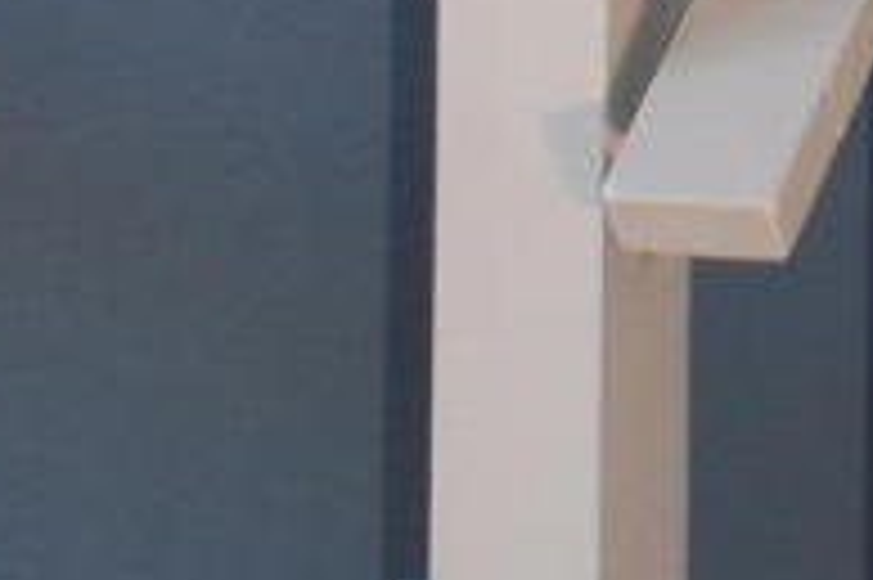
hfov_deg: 7.1
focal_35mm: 278
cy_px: -1722
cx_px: 1928
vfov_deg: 4.5
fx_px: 6736
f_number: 4.5
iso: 800
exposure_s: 1/200
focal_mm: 18
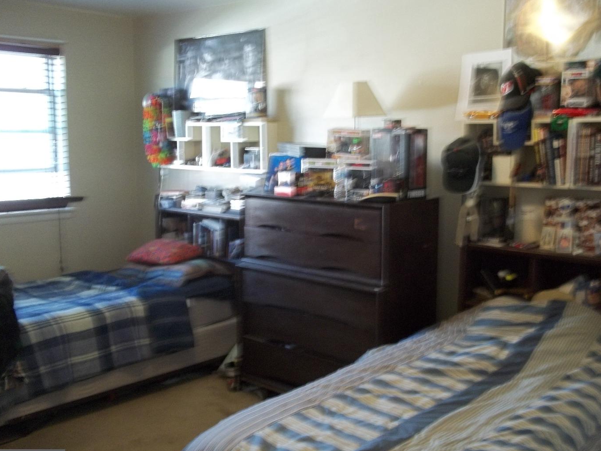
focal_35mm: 38
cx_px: 305
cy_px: 236
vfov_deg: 37.7
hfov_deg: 49.0
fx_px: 660
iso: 160
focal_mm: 6.5
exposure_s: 1/10
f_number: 3.1
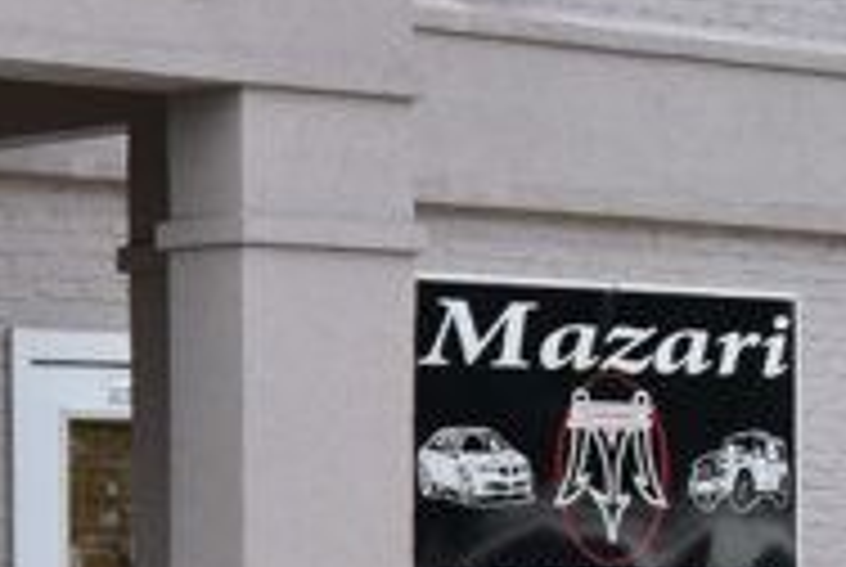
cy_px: 1008
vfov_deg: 6.6
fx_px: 4795
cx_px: -1382
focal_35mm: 204
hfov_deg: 8.8
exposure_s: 1/500
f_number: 11
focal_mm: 25
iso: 400
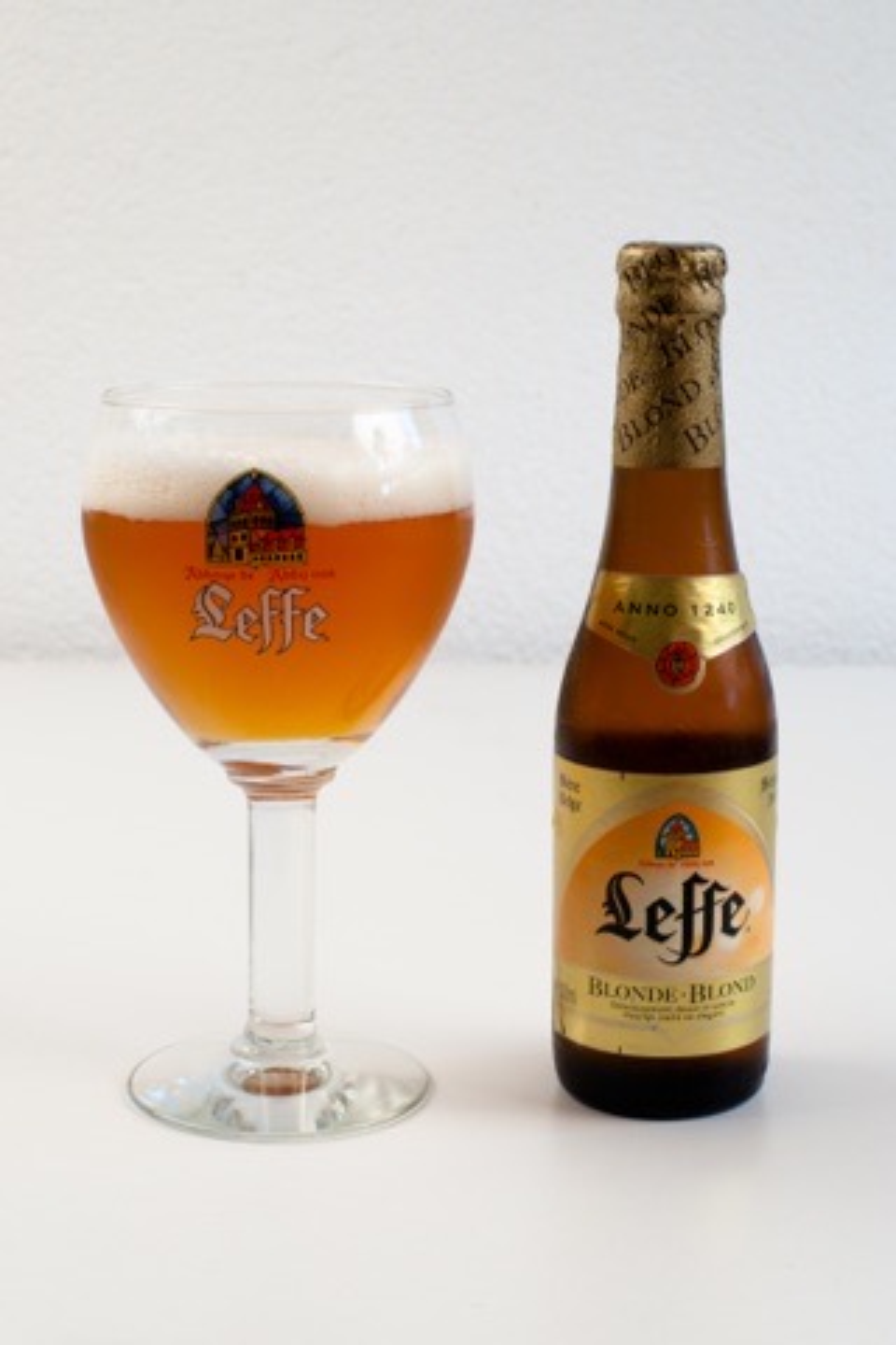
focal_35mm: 50
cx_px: 448
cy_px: 672
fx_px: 1867
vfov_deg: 39.6
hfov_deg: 27.0
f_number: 11
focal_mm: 50
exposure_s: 1/8
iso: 200
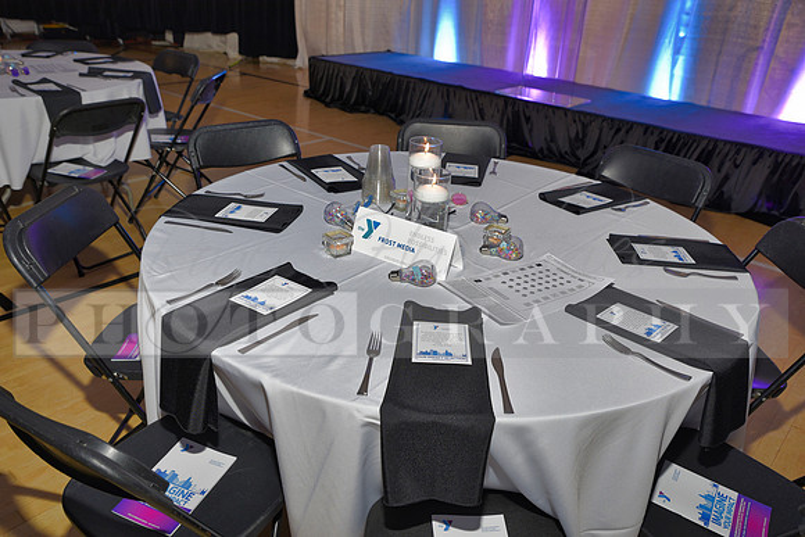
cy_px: 268
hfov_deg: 60.3
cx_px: 402
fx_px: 693
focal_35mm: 31
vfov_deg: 42.3
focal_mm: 31
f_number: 5
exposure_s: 1/60
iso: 200
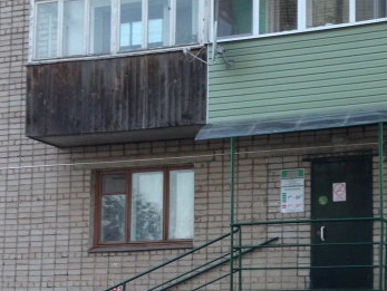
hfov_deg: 25.3
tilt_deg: +5.3
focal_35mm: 76
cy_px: 249
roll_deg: -0.4
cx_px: 301
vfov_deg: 19.2
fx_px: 851
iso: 100
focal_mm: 4.12
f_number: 2.4
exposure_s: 1/20
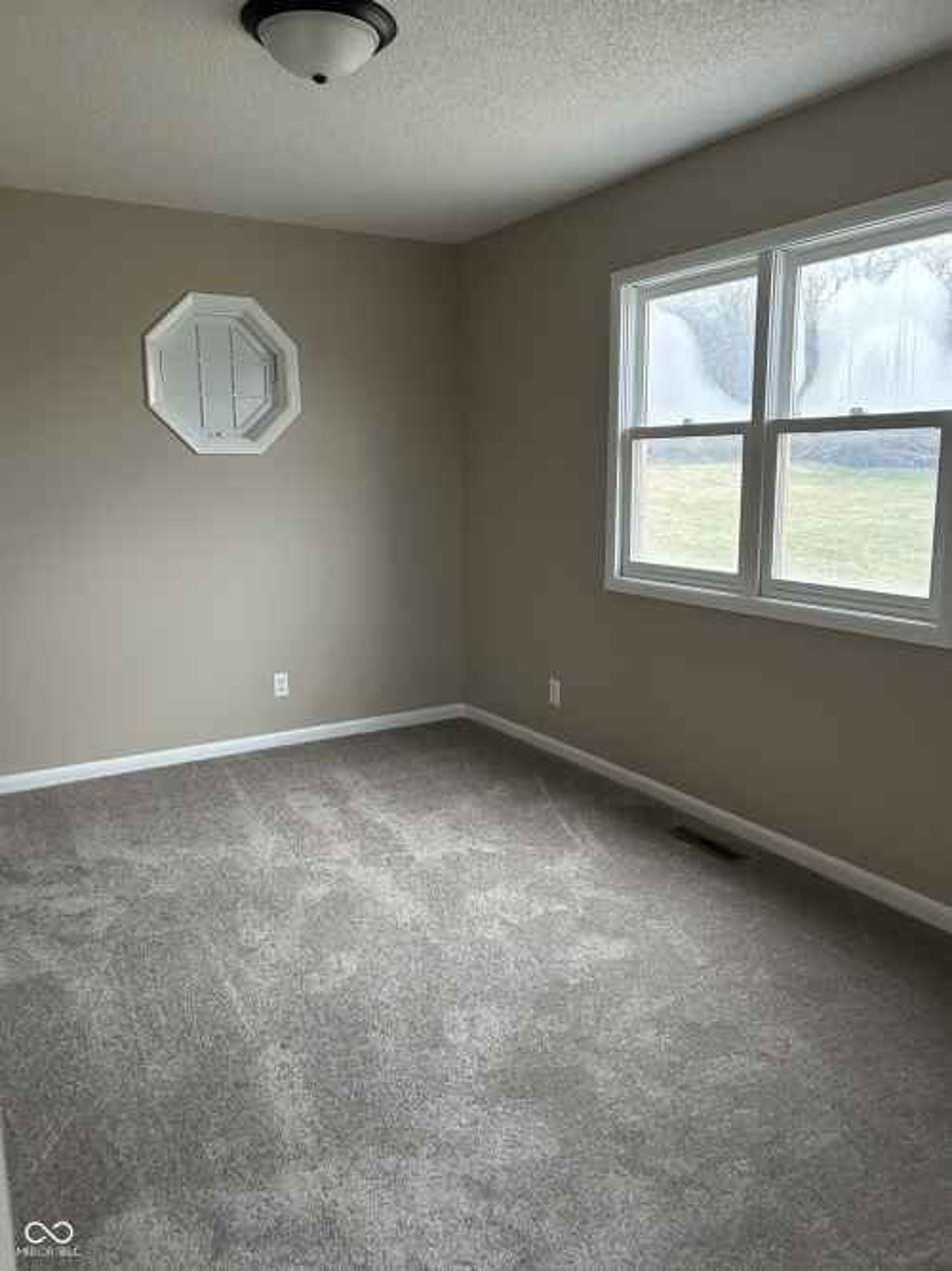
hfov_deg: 53.0
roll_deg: +0.9
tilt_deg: -10.7
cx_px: 476
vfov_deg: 67.3
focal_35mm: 26
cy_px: 636
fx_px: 954
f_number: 1.5
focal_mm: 5.7
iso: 320
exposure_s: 1/60
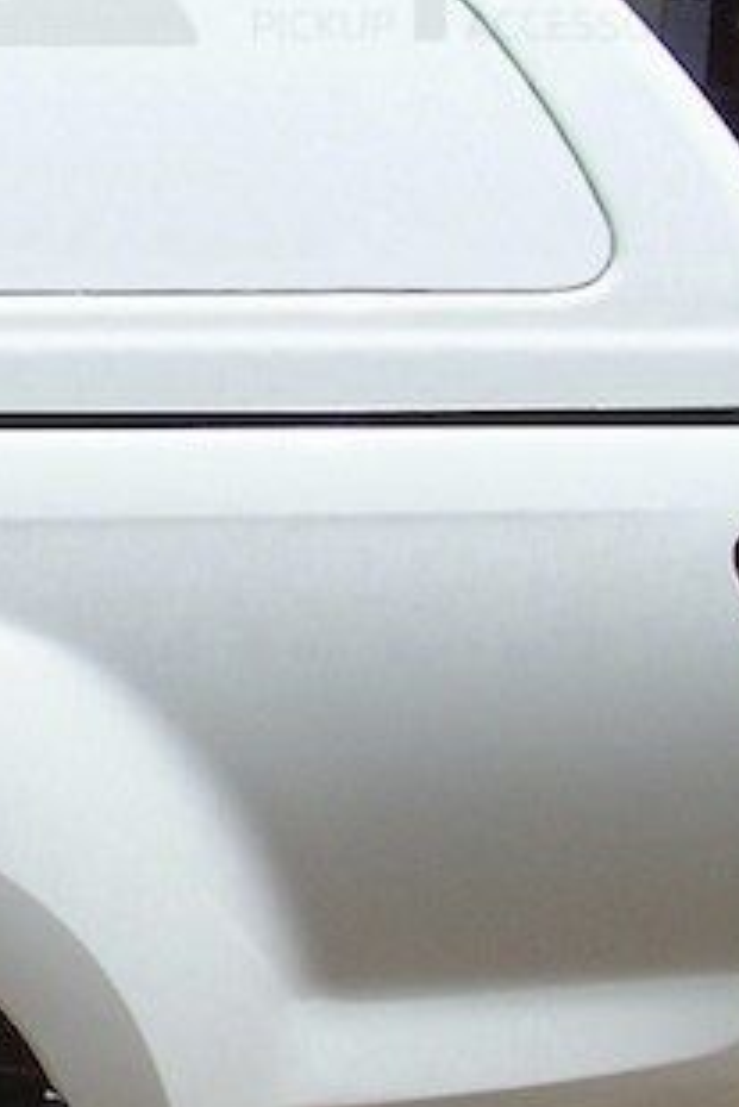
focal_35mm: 94
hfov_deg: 13.5
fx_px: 2891
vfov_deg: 21.5
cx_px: -471
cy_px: 836
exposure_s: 1/750
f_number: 4
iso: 80
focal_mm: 6
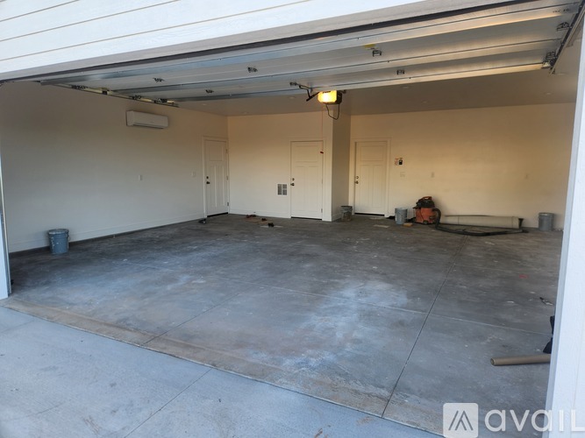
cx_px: 292
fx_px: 389
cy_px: 219
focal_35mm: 23
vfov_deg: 58.9
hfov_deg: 73.9
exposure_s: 1/180
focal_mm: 5.4
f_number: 1.8
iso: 25
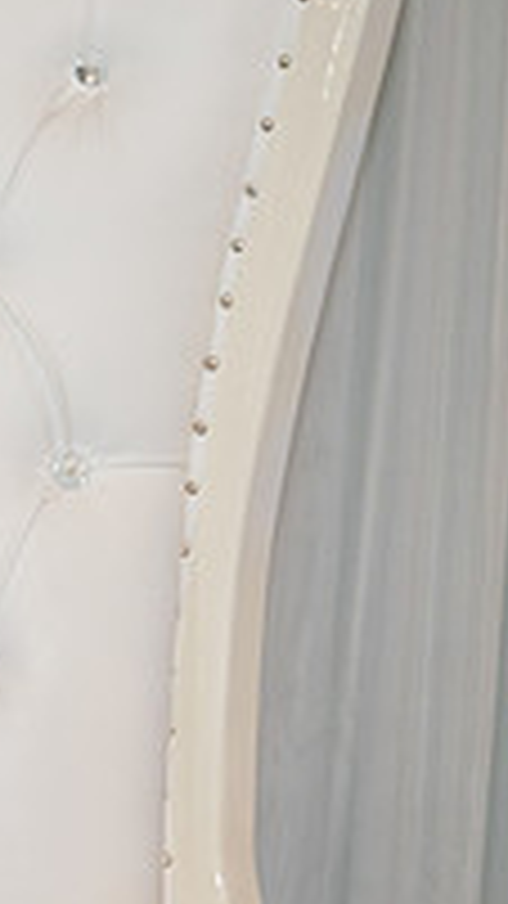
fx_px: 5079
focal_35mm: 212
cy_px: 843
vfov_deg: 10.1
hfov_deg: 5.5
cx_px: -710
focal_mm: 70
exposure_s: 1/160
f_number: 2.8
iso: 1000
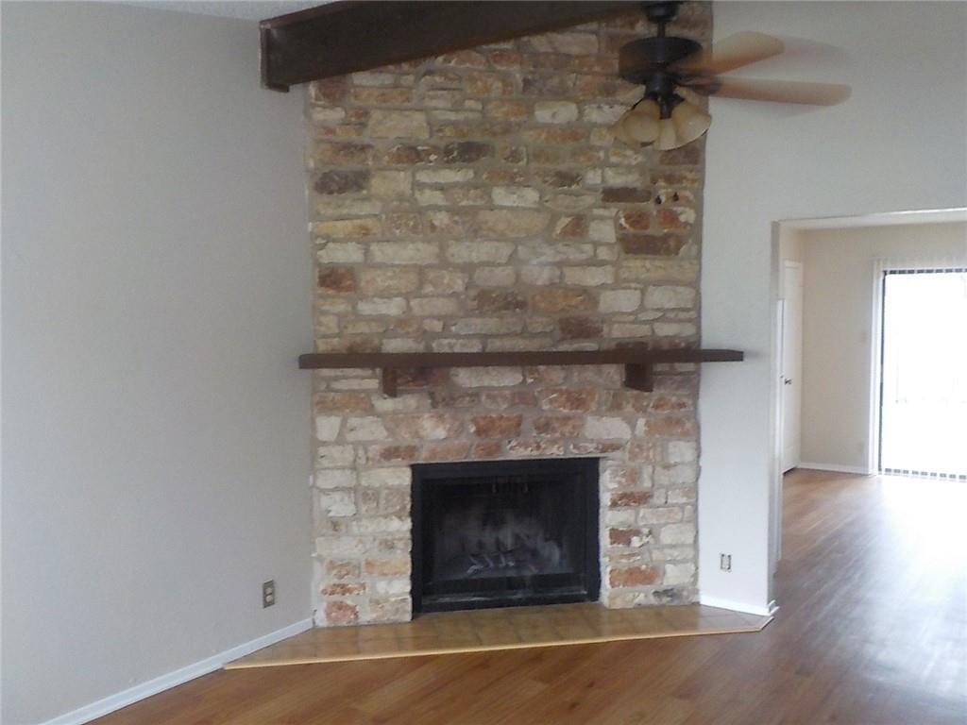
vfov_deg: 46.8
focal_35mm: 30
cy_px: 362
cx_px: 484
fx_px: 838
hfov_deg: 60.0
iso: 360
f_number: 3.3
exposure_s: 1/30
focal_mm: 4.1
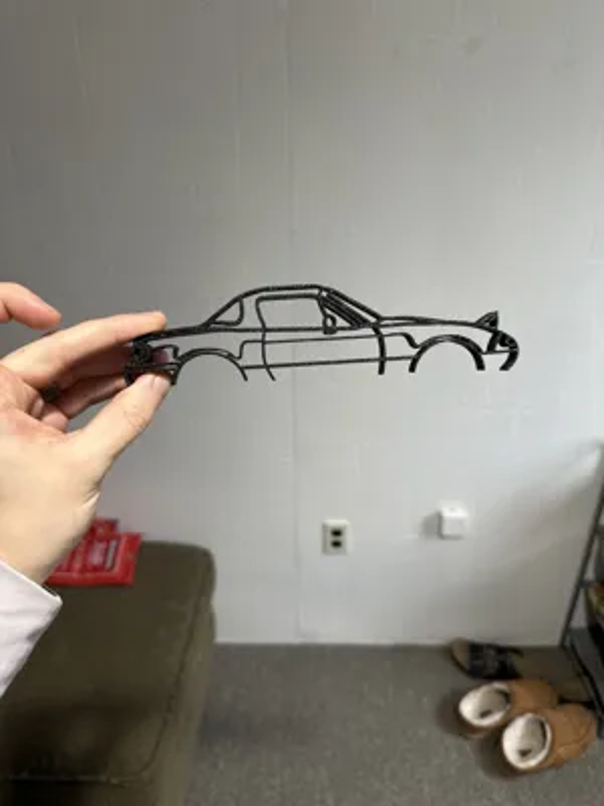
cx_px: 302
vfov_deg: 71.6
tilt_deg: -26.7
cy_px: 403
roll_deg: +0.8
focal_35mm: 24
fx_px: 558
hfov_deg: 56.8
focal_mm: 6.86
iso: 200
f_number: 1.78
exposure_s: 1/60
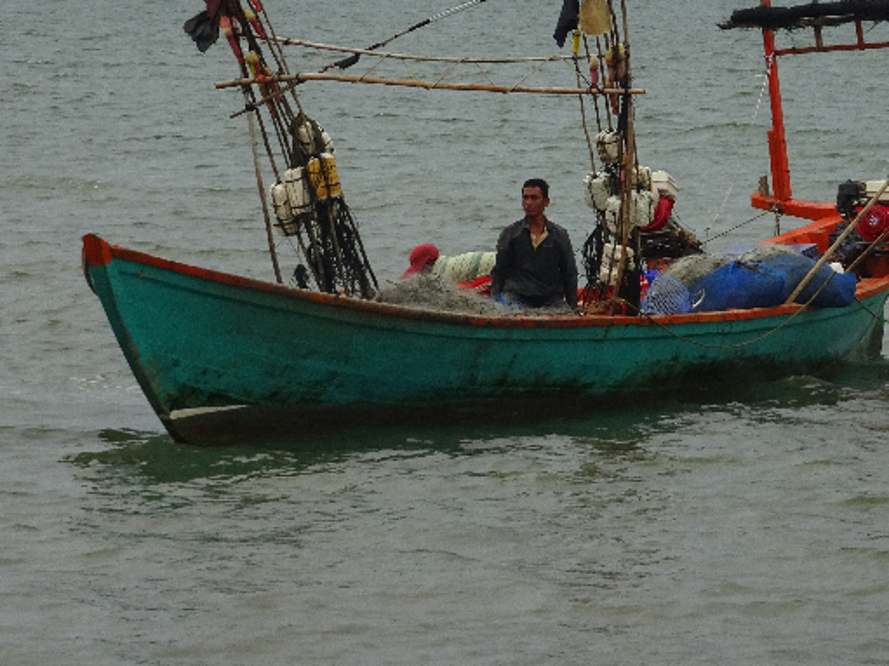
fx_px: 7805
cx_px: 663
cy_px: 179
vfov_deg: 4.9
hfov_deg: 6.5
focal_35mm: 304
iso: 100
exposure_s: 1/200
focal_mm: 33.17
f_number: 6.3
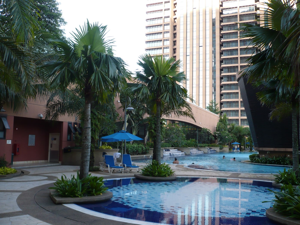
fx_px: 303
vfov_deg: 40.7
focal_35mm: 35
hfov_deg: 52.6
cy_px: 112
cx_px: 150
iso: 100
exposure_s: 1/160
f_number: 2.8
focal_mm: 5.8
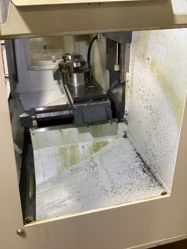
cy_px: 124
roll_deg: +2.7
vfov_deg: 58.4
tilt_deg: -28.1
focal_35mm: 31
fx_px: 223
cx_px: 94
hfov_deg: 45.4
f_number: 2.4
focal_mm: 3.3
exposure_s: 1/60
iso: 250
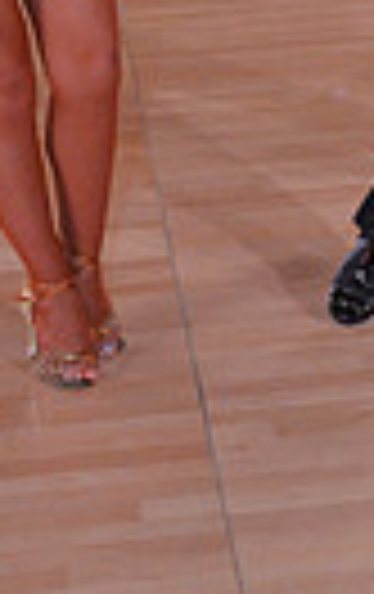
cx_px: 529
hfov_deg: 8.0
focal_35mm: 161
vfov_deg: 12.6
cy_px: -166
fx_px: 2614
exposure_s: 1/200
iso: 2000
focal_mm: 36
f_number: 7.1
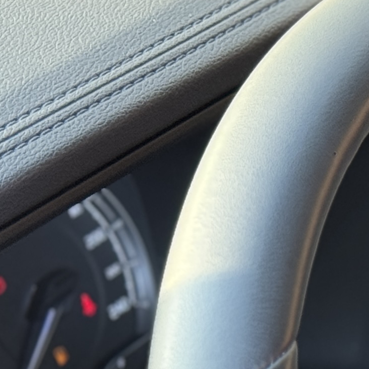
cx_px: 978
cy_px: 530
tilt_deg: -34.6
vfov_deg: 7.4
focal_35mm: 233
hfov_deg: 7.0
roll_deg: -4.4
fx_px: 2810
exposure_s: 1/60
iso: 100
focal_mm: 6.76
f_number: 1.78
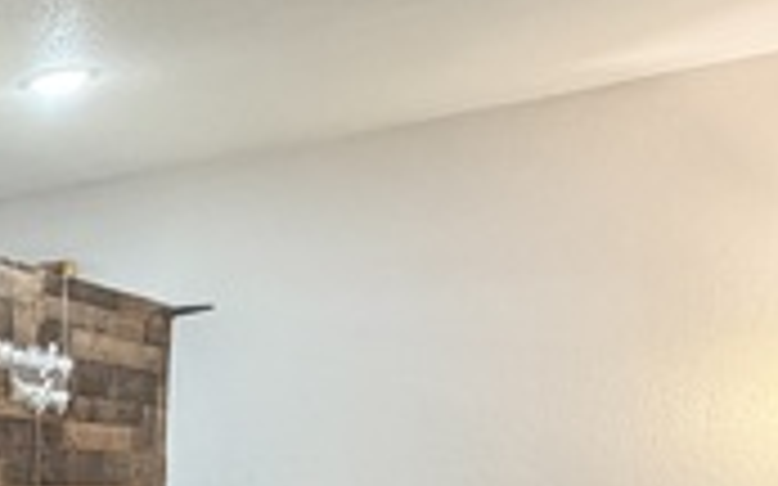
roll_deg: +1.2
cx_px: -544
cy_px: 562
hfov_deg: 23.6
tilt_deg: -3.6
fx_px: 1166
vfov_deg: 22.0
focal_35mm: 55
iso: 500
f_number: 2.2
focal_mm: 2.22
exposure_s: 1/60
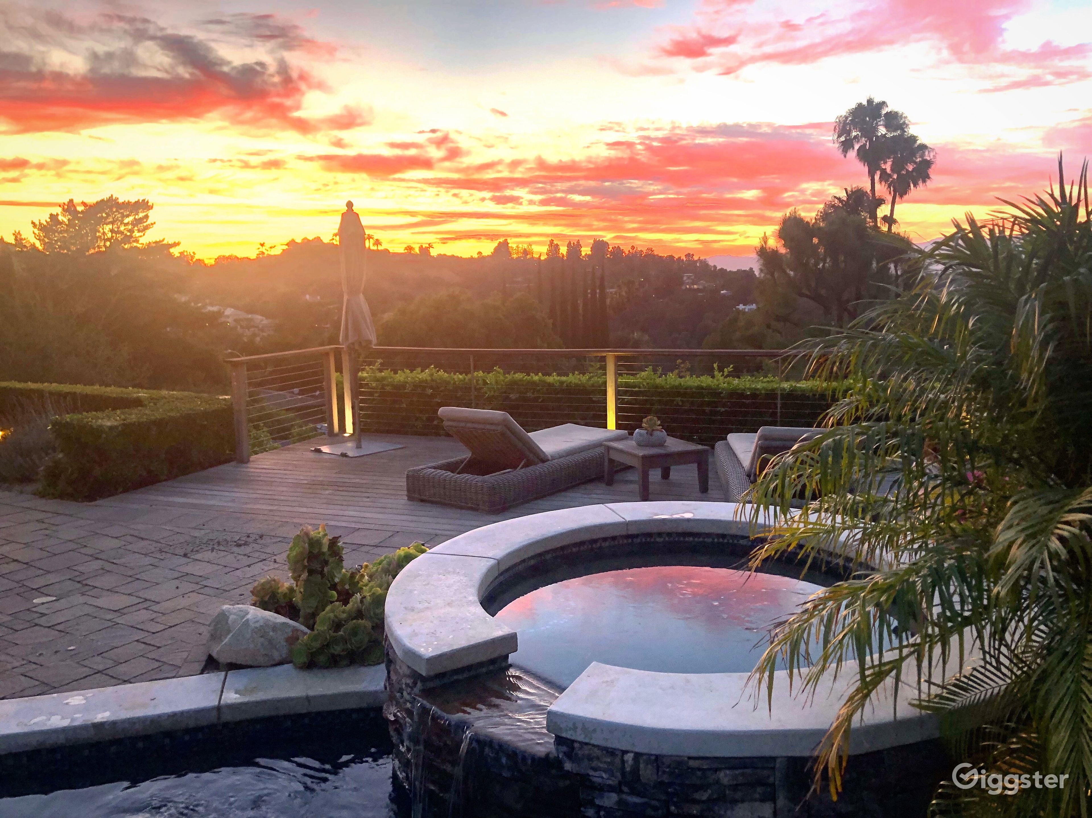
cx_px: 546
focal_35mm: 28
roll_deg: +1.2
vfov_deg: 49.7
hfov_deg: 63.5
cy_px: 409
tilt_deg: -7.7
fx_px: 883
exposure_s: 1/60
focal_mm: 3.99
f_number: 1.8
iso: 125
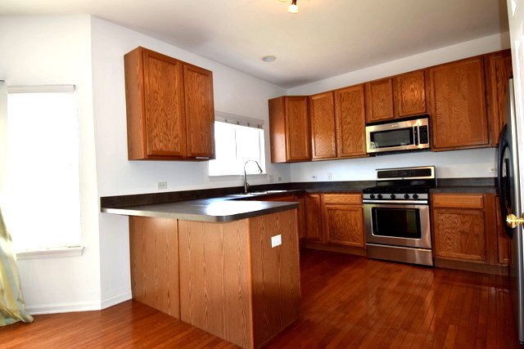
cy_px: 174
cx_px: 262
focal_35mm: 20
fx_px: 284
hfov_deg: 85.4
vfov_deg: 63.2
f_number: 5.6
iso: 450
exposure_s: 1/125
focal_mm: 13
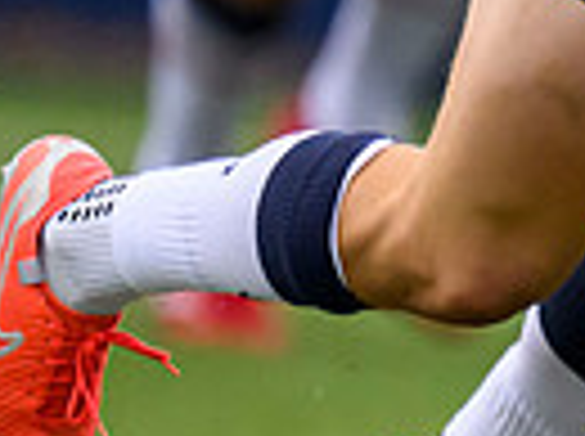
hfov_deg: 0.6
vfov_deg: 0.4
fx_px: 55666
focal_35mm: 3300
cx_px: 1576
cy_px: 223
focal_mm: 560
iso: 4000
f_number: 4
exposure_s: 1/4000
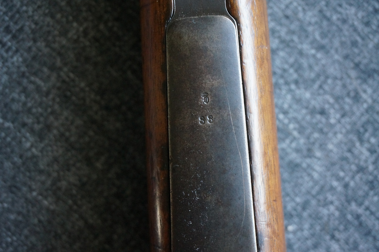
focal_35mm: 52
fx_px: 552
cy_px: 126
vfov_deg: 25.7
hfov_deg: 37.9
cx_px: 190
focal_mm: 35
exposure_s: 1/60
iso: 3200
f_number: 5.6
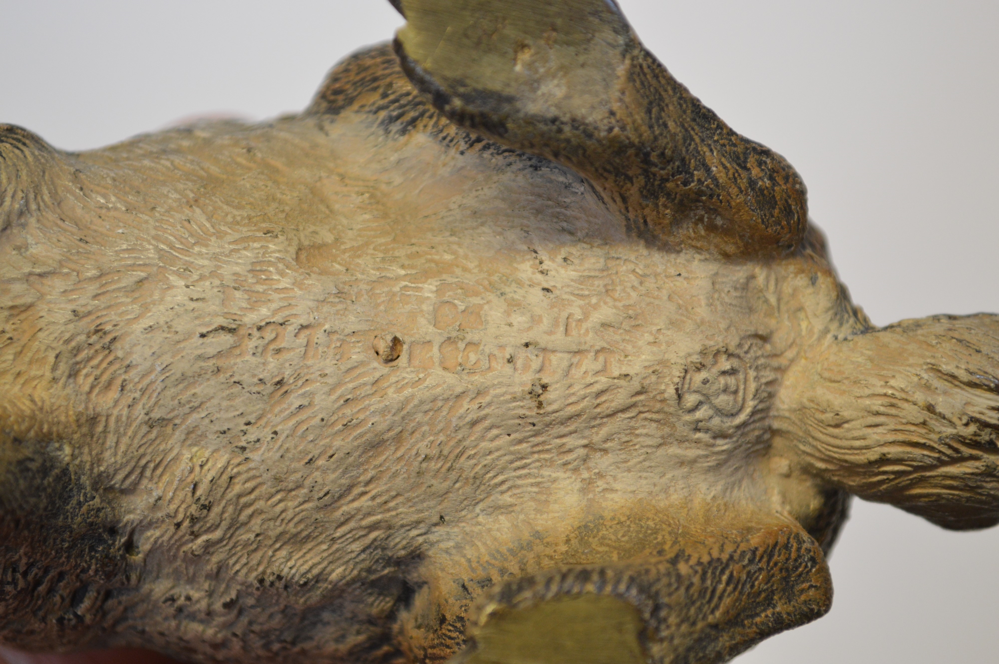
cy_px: 332
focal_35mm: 82
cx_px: 500
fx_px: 2287
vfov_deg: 16.5
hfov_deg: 24.6
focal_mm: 55
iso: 800
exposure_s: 1/60
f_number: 5.6
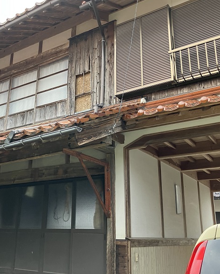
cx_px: 86
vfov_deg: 49.1
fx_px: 301
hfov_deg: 39.9
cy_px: 135
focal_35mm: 37
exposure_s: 1/77
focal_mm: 3.99
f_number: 1.8
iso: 80
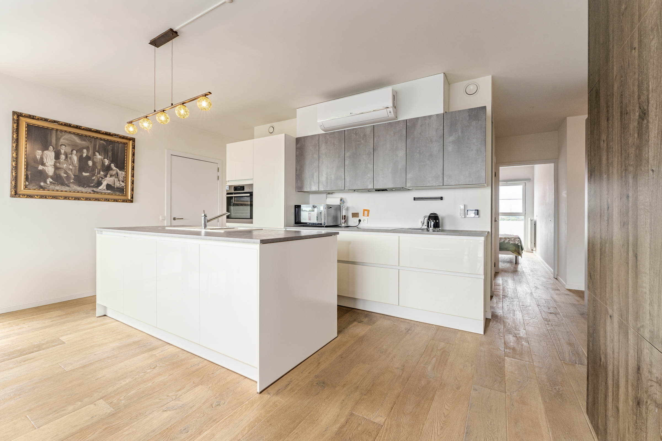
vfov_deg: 77.3
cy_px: 220
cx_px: 331
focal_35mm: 15
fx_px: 276
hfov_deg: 100.4
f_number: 11
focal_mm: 15
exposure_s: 1/30
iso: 250
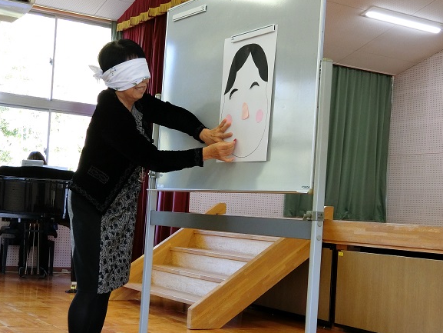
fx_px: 781
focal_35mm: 61
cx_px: 213
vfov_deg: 24.0
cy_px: 198
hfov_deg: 31.7
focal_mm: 9.5
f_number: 3.5
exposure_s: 1/80
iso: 400
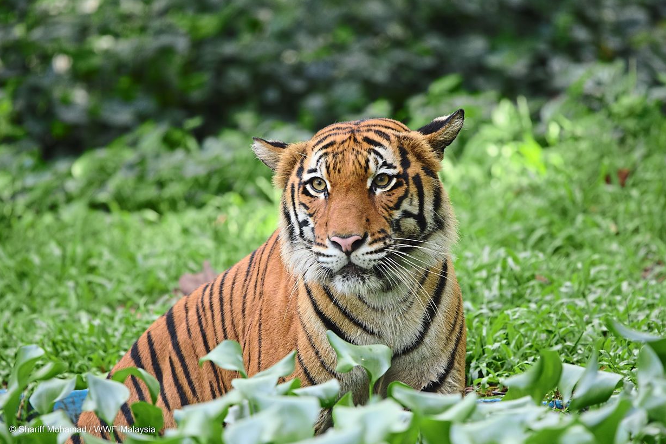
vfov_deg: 3.0
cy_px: 222
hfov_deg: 4.5
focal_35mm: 454
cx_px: 333
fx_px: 8397
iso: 400
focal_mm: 300
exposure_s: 1/250
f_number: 4
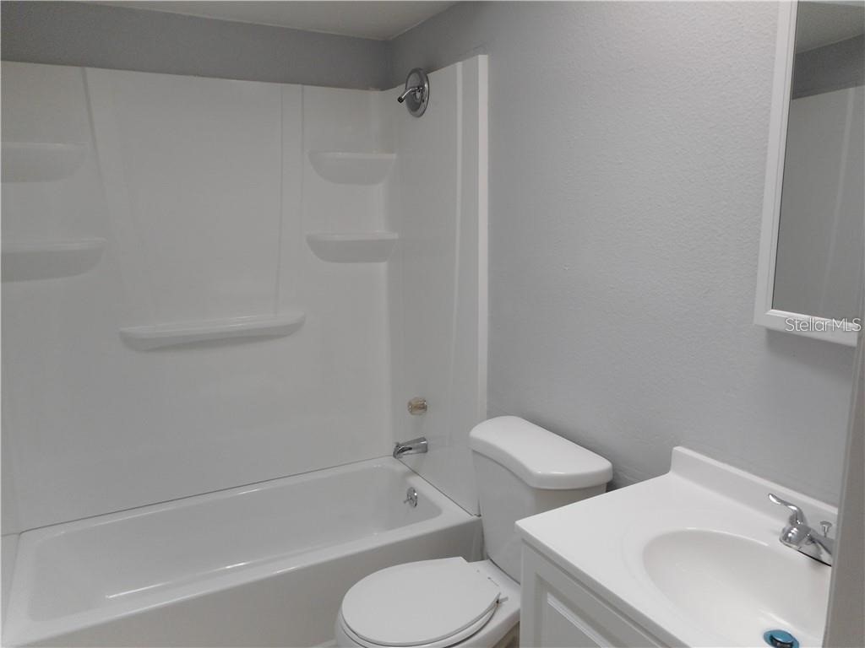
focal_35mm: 25
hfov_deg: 69.4
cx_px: 432
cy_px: 324
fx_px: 625
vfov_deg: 54.9
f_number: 3.7
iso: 110
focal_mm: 4.5
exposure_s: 1/30
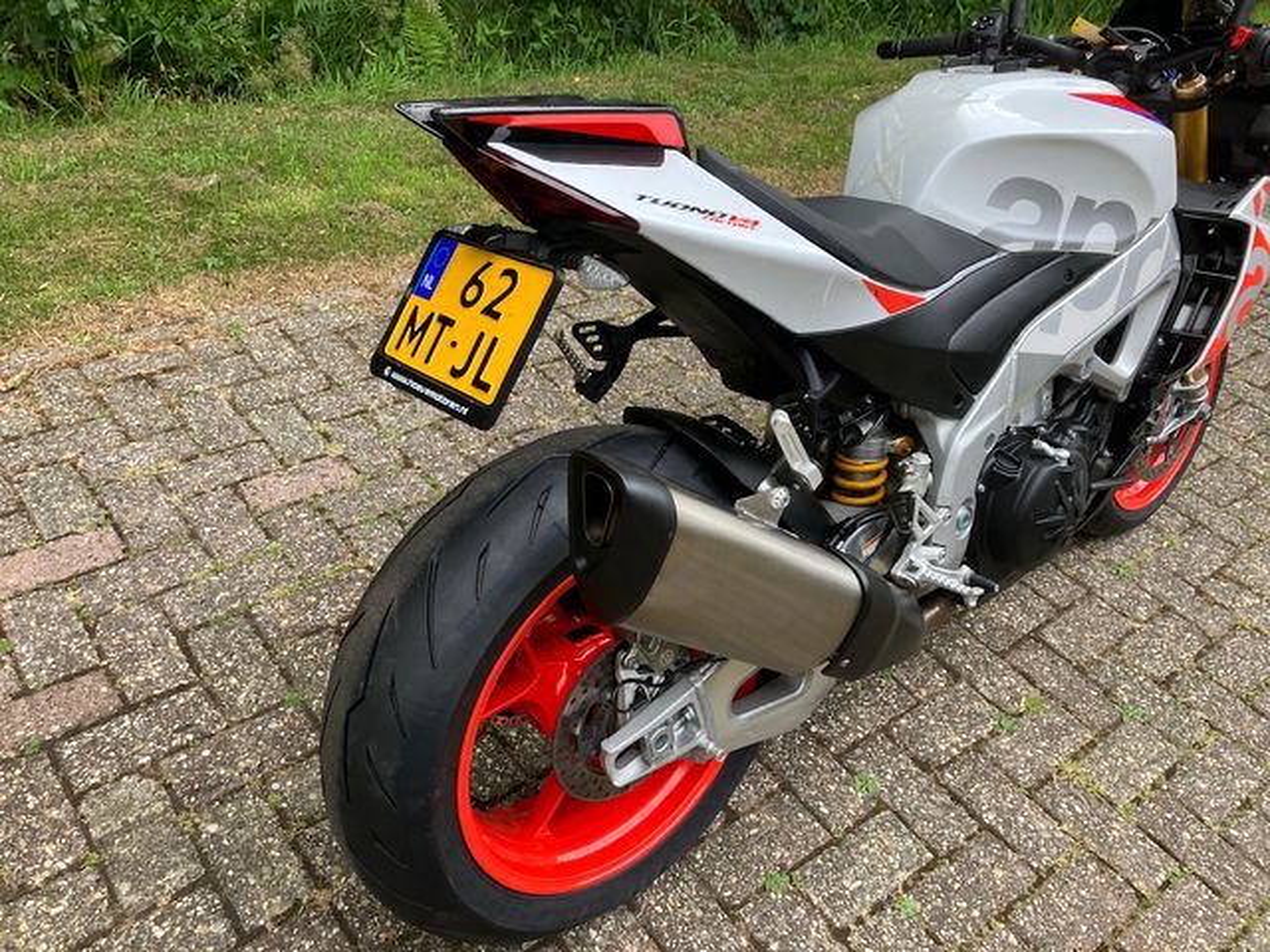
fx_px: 1027
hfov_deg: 63.4
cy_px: 476
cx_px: 635
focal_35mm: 28
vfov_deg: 49.7
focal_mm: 3.99
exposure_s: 1/287
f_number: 1.8
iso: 32
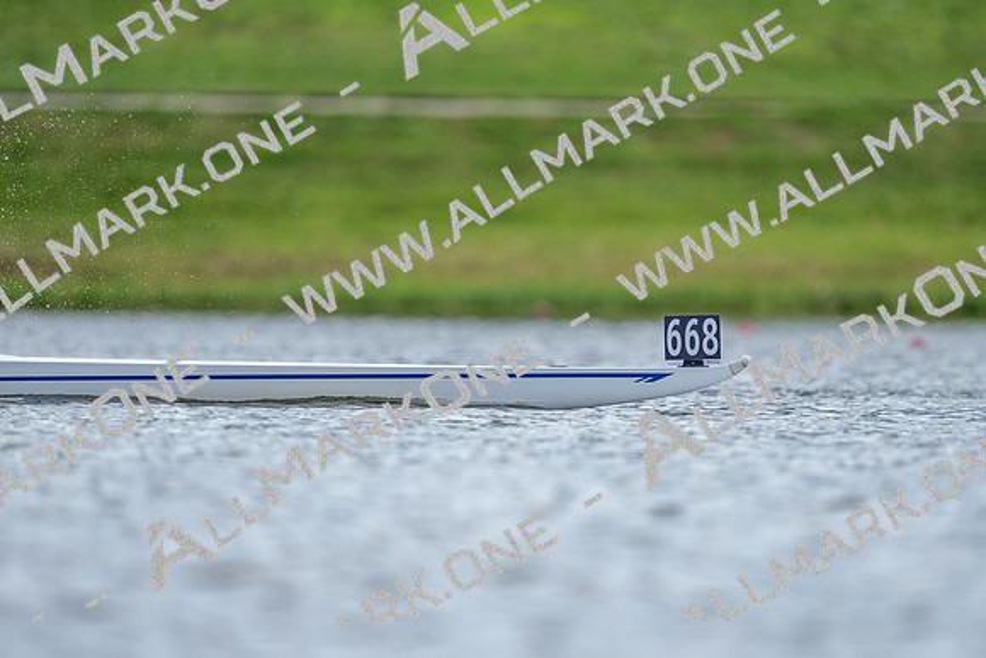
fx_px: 24655
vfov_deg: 1.5
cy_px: 329
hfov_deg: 2.3
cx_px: 493
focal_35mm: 900
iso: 250
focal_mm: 600
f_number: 4
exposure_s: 1/2000
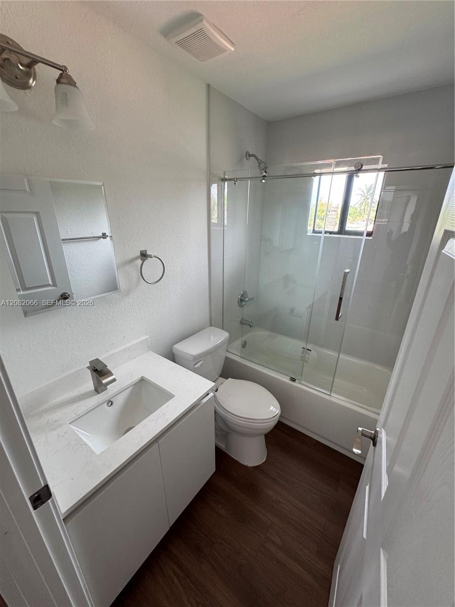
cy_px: 304
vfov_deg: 102.1
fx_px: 245
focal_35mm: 14
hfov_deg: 85.7
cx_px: 228
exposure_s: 1/99
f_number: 2.2
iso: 200
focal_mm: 2.22
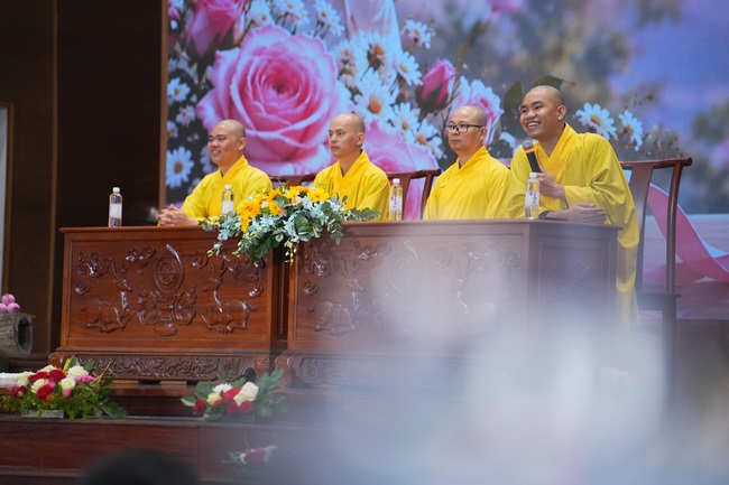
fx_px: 3037
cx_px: 364
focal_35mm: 150
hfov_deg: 13.7
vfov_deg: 9.1
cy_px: 242
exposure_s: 1/200
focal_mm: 150
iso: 2000
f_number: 2.8
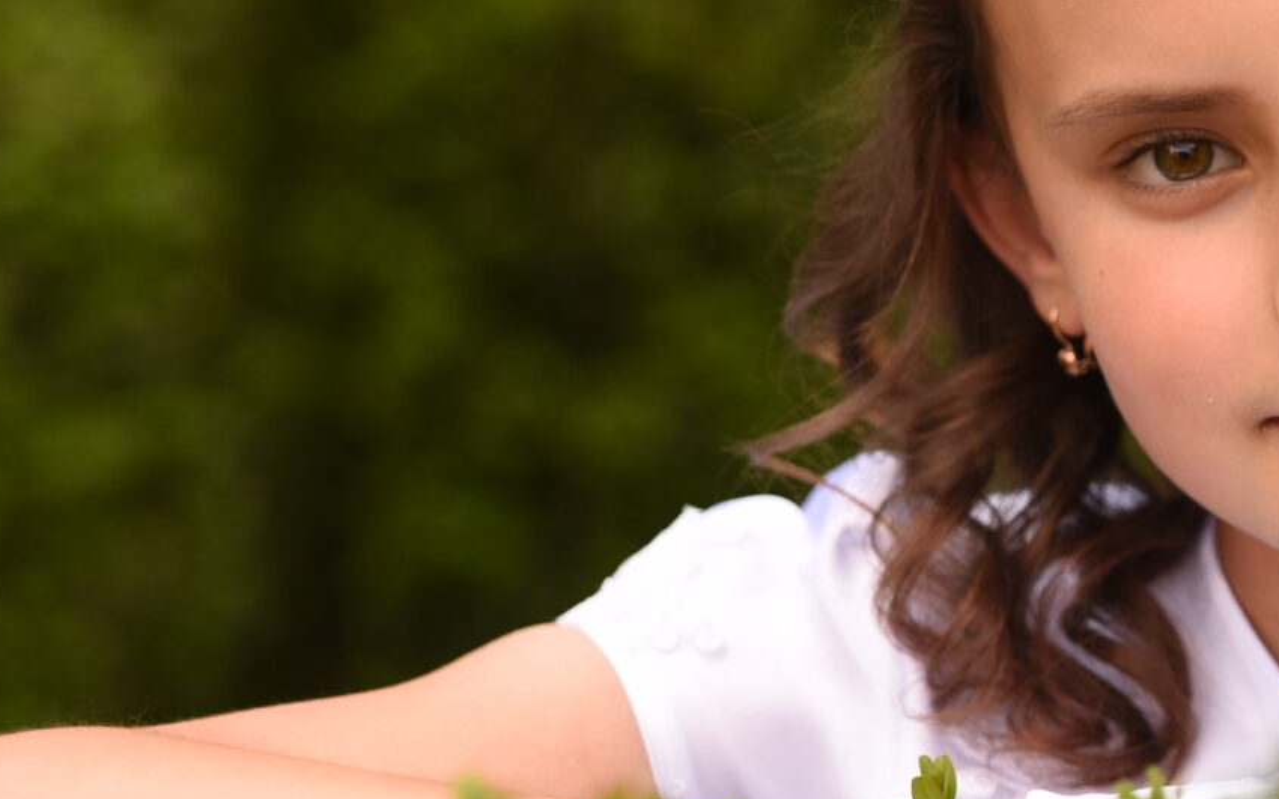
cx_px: 1542
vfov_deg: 6.1
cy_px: 272
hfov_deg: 9.6
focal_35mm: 215
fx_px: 7493
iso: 250
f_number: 2.8
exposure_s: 1/800
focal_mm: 70
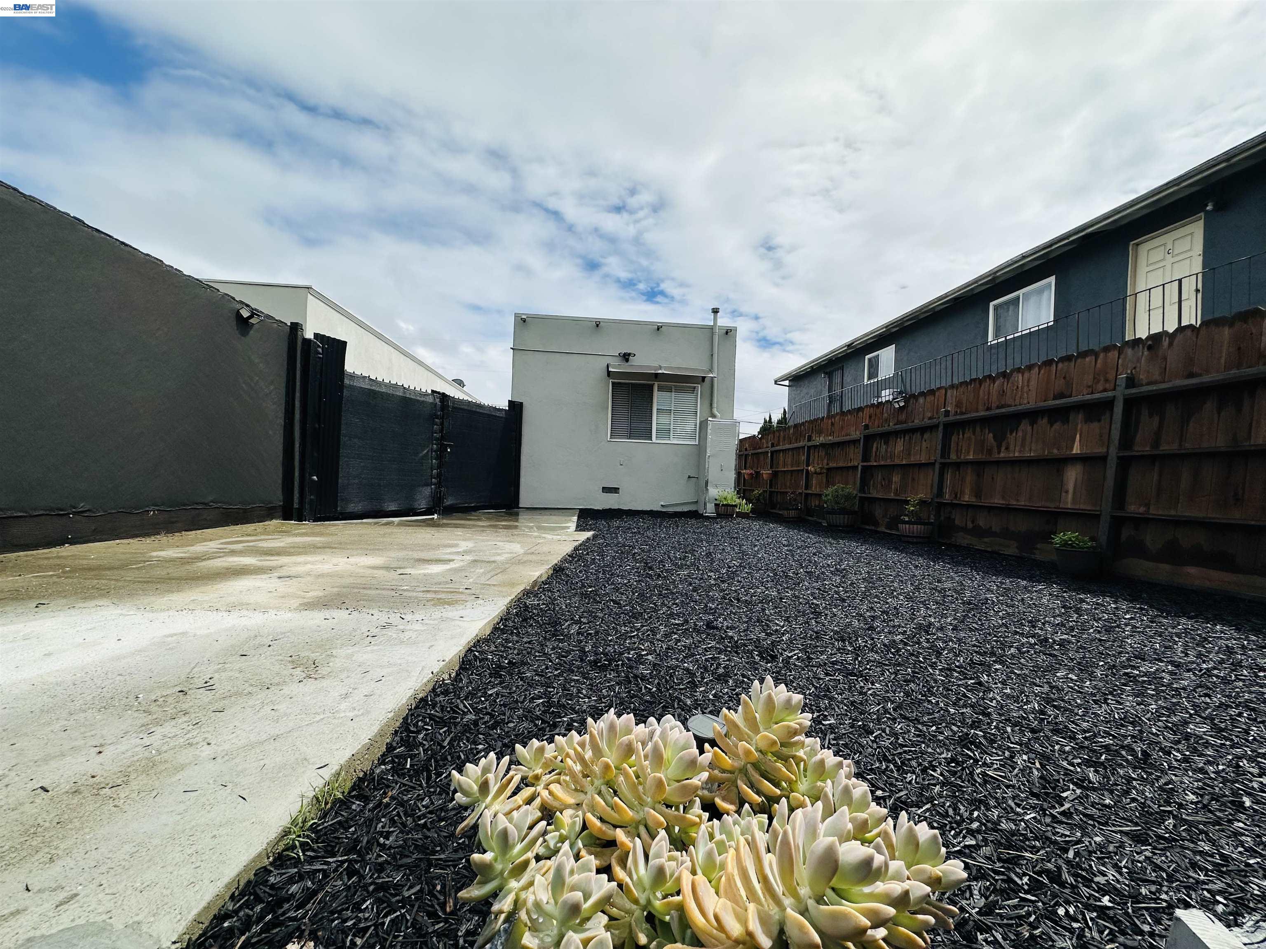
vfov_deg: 85.7
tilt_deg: +0.6
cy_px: 474
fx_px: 512
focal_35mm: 14
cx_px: 633
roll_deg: -2.7
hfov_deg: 102.1
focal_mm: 2.22
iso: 50
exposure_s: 1/5556
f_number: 2.2
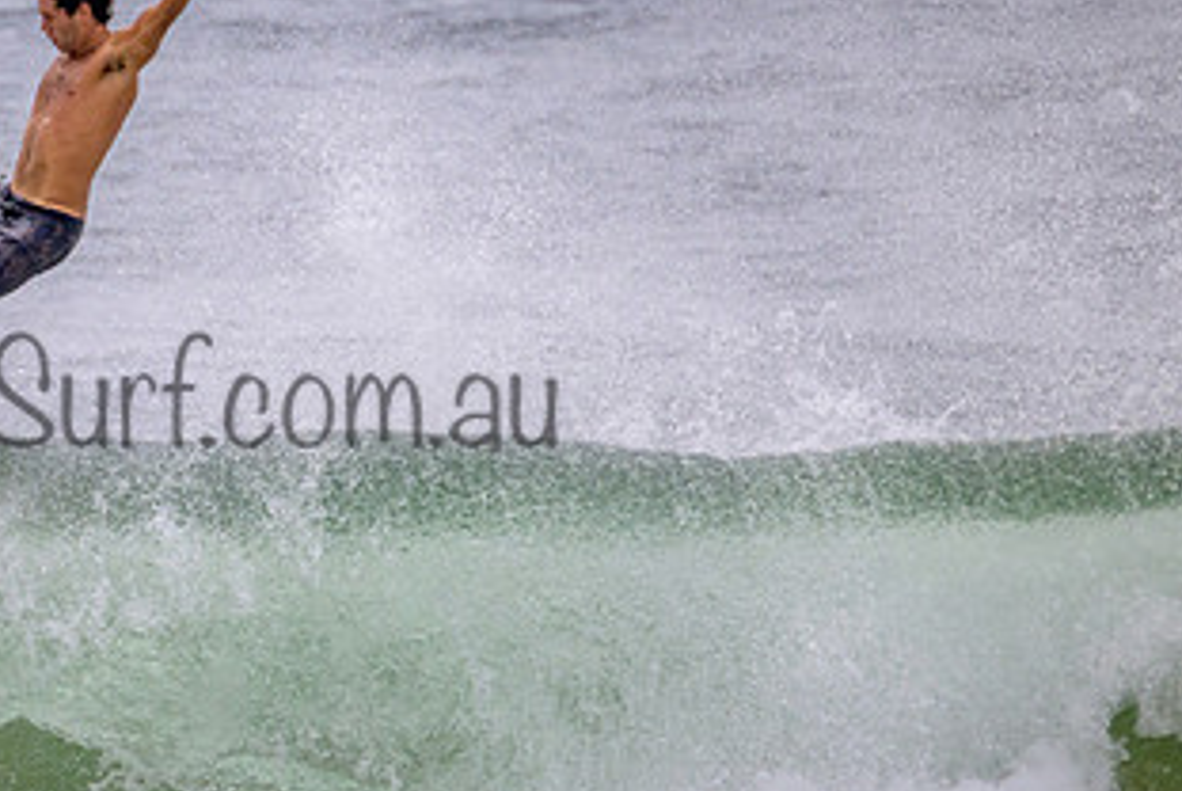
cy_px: 359
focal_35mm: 1492
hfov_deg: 1.4
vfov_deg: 0.9
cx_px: 156
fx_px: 49032
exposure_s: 1/2000
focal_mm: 800
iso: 1250
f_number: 11
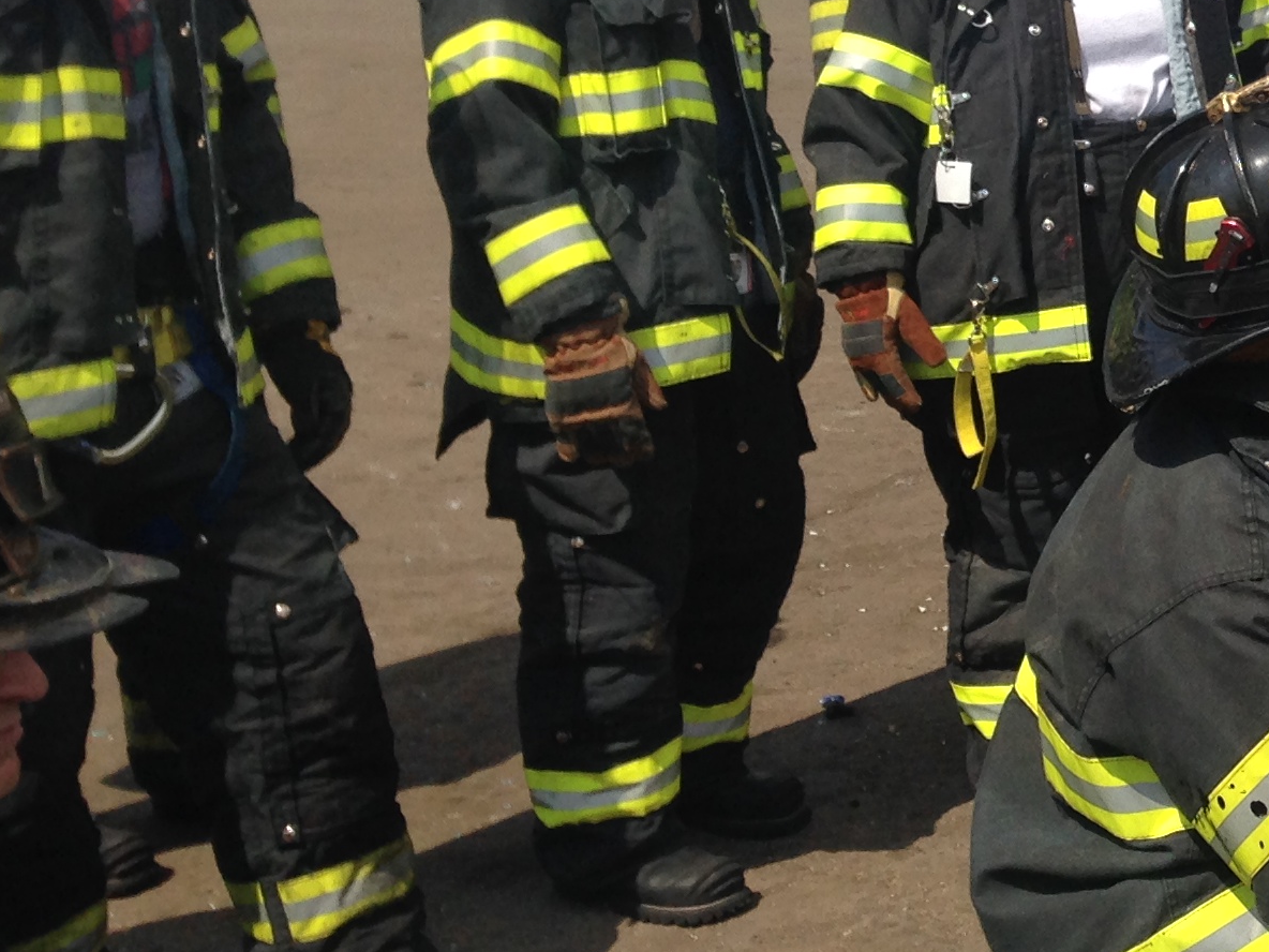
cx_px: 1713
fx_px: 3336
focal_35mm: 91
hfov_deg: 19.6
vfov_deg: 16.1
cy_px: 134
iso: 50
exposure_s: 1/1869
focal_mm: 4.12
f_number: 2.4
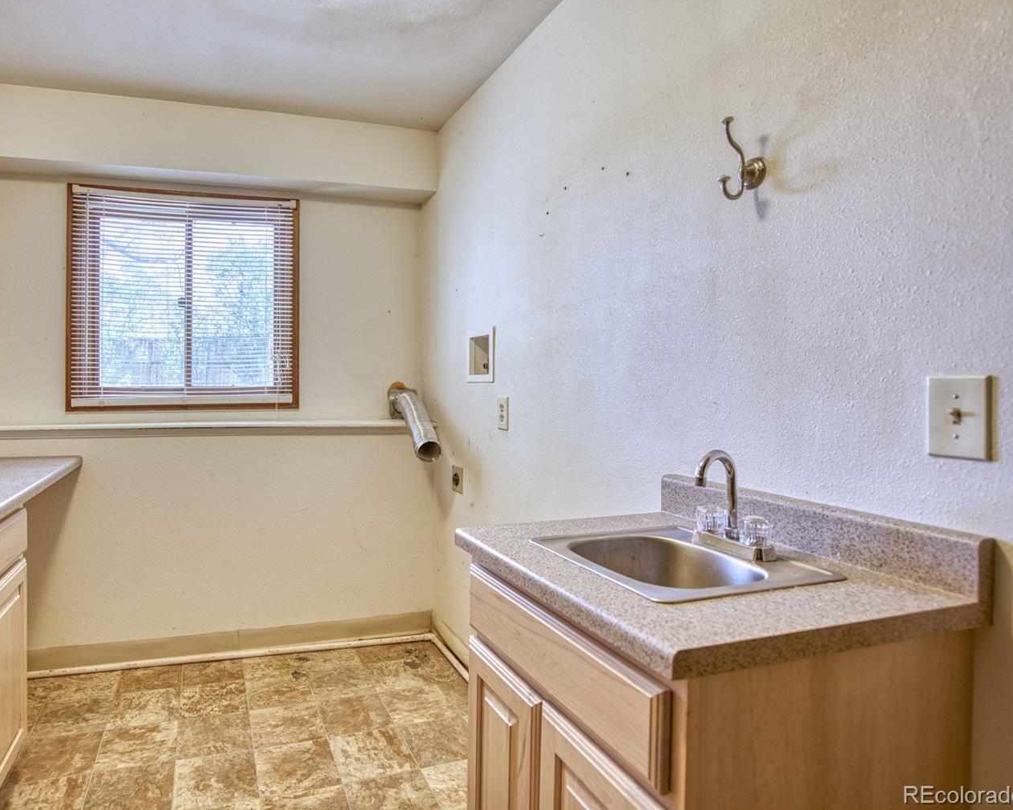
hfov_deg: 82.0
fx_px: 570
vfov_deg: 70.8
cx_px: 392
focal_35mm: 19
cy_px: 385
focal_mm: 16
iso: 500
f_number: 4
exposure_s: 1/30
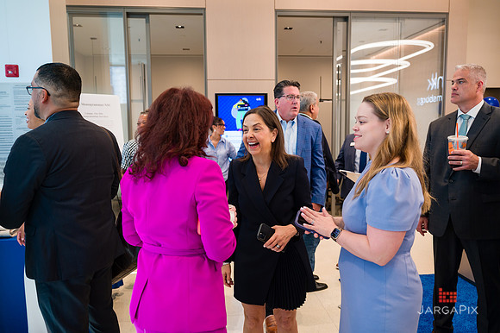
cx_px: 250
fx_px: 394
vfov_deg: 45.8
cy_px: 166
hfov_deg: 64.8
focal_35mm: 28
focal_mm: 28
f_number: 3.2
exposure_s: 1/200
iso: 500
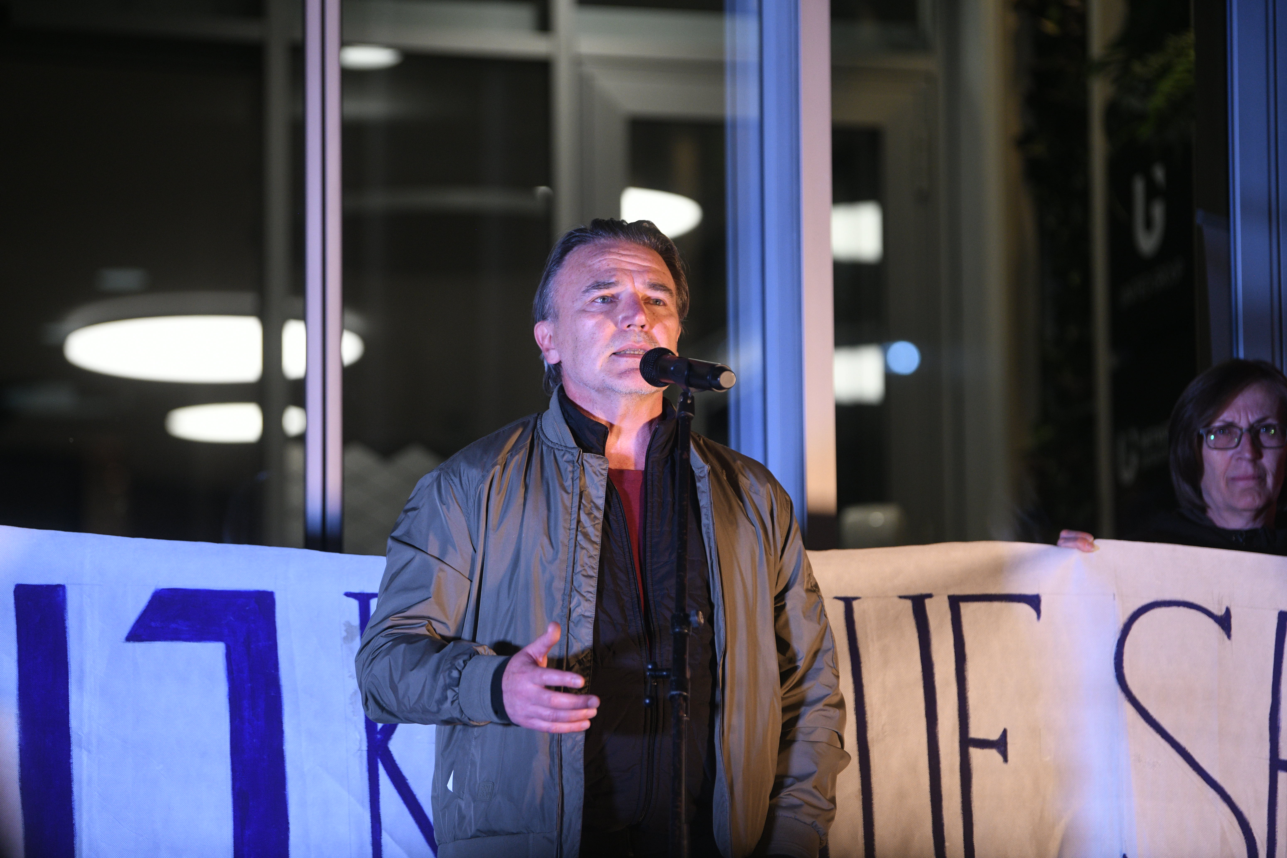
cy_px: 429
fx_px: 4826
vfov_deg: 10.2
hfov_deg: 15.2
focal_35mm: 135
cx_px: 644
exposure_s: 1/200
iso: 1250
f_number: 2.8
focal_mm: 135
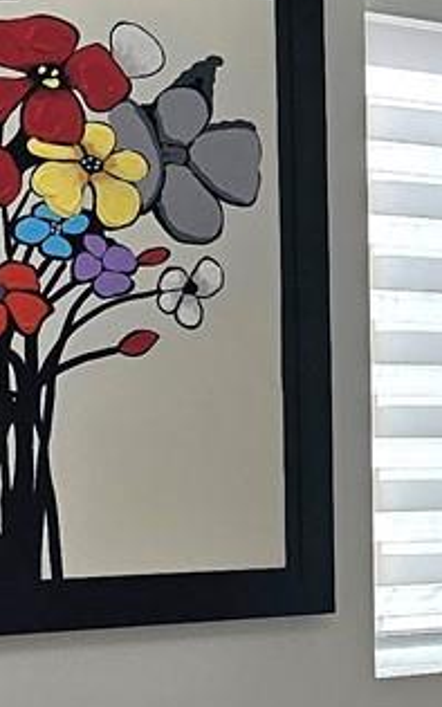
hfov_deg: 8.8
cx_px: 1290
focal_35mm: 124
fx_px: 2389
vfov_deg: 16.8
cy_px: 485
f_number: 1.7
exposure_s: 1/120
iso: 20
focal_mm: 6.3
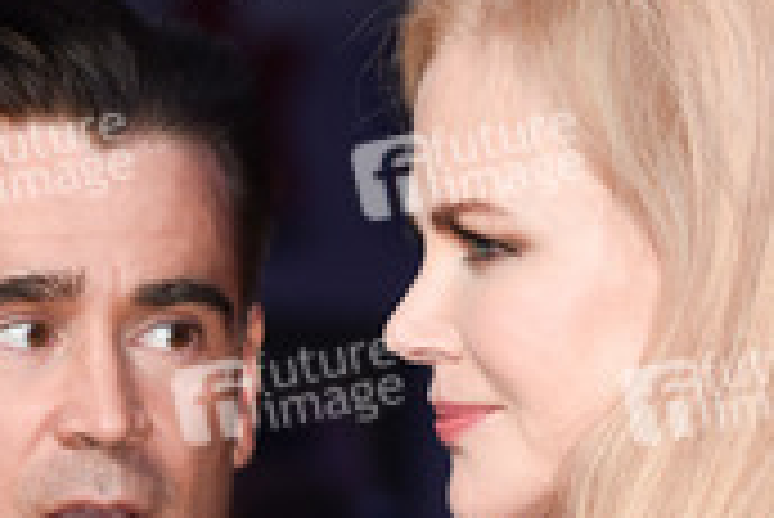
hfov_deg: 5.6
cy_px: 504
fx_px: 7875
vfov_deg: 3.8
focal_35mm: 366
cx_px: 346
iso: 800
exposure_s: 1/250
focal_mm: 140
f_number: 5.6
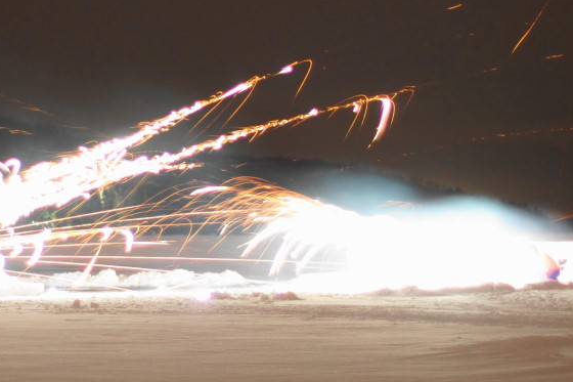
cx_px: 157
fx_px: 2387
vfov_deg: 9.1
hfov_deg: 13.7
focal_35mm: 150
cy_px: 133
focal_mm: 50
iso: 400
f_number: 1.4
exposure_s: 15
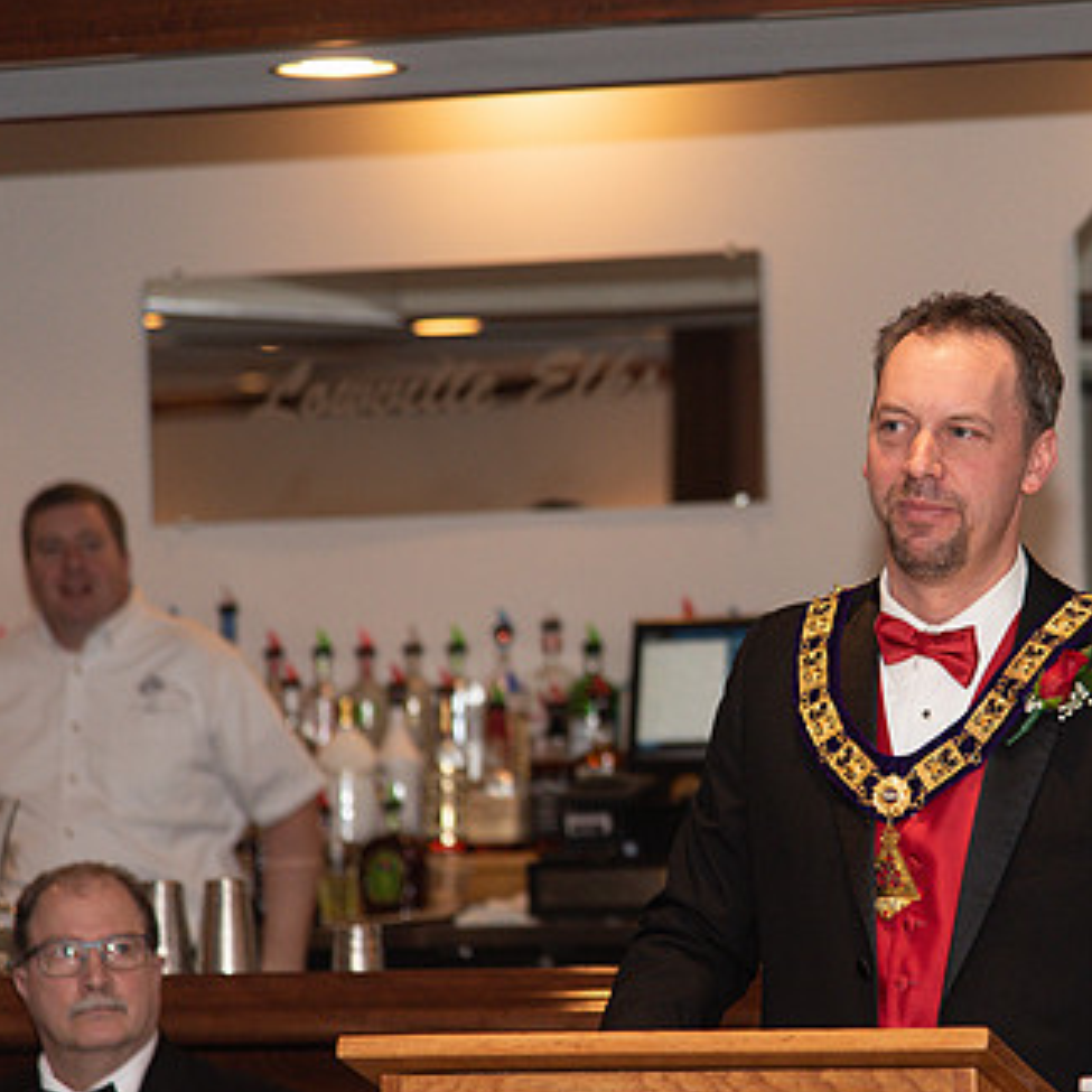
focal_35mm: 182
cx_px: 860
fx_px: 6496
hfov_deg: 9.6
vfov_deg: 9.6
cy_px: 643
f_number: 4
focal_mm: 120
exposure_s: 1/200
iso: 800
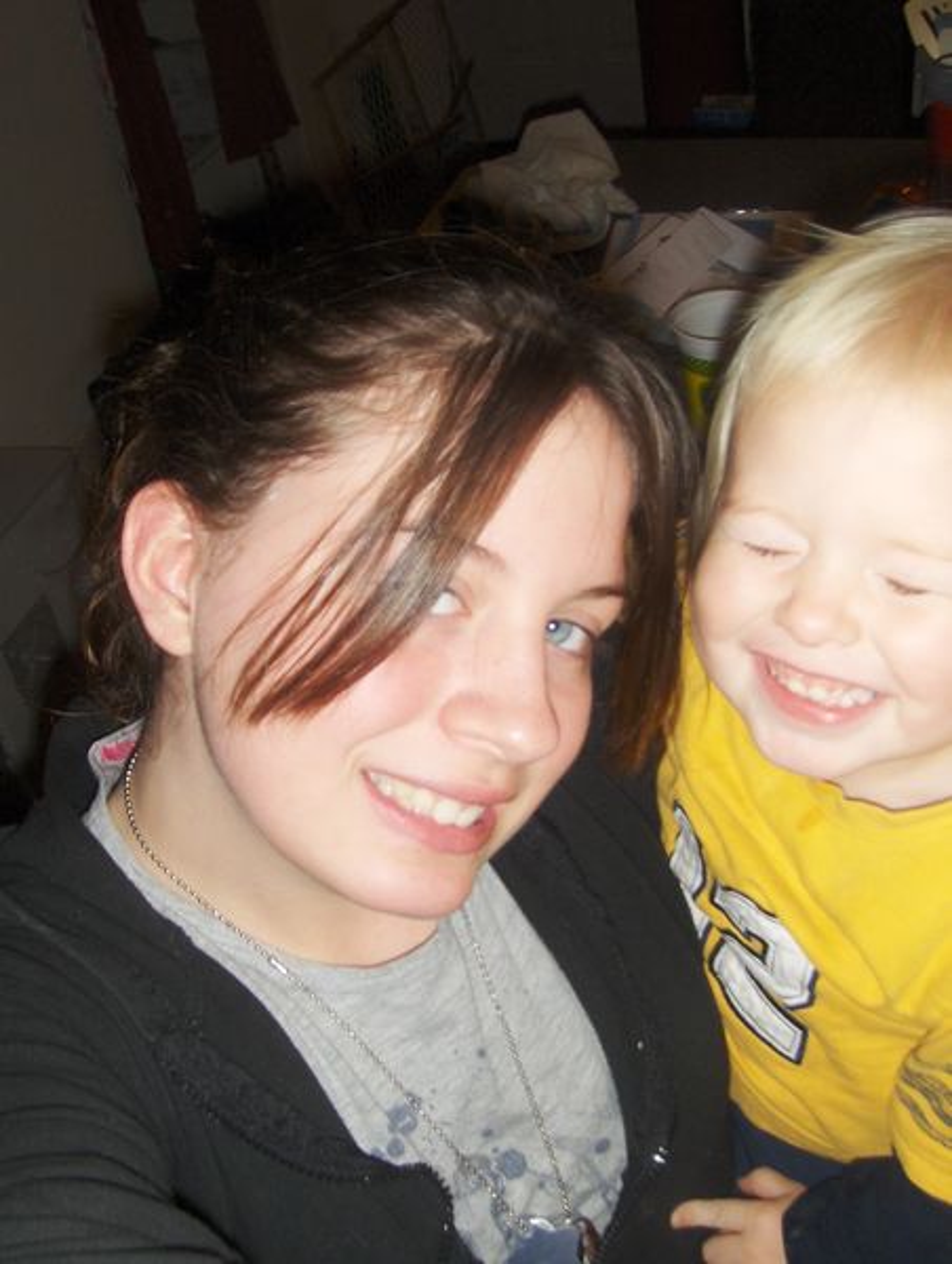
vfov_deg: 45.7
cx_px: 476
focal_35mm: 41
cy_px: 632
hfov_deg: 35.2
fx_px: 1499
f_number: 5.09
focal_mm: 6.5
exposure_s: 1/60
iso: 100
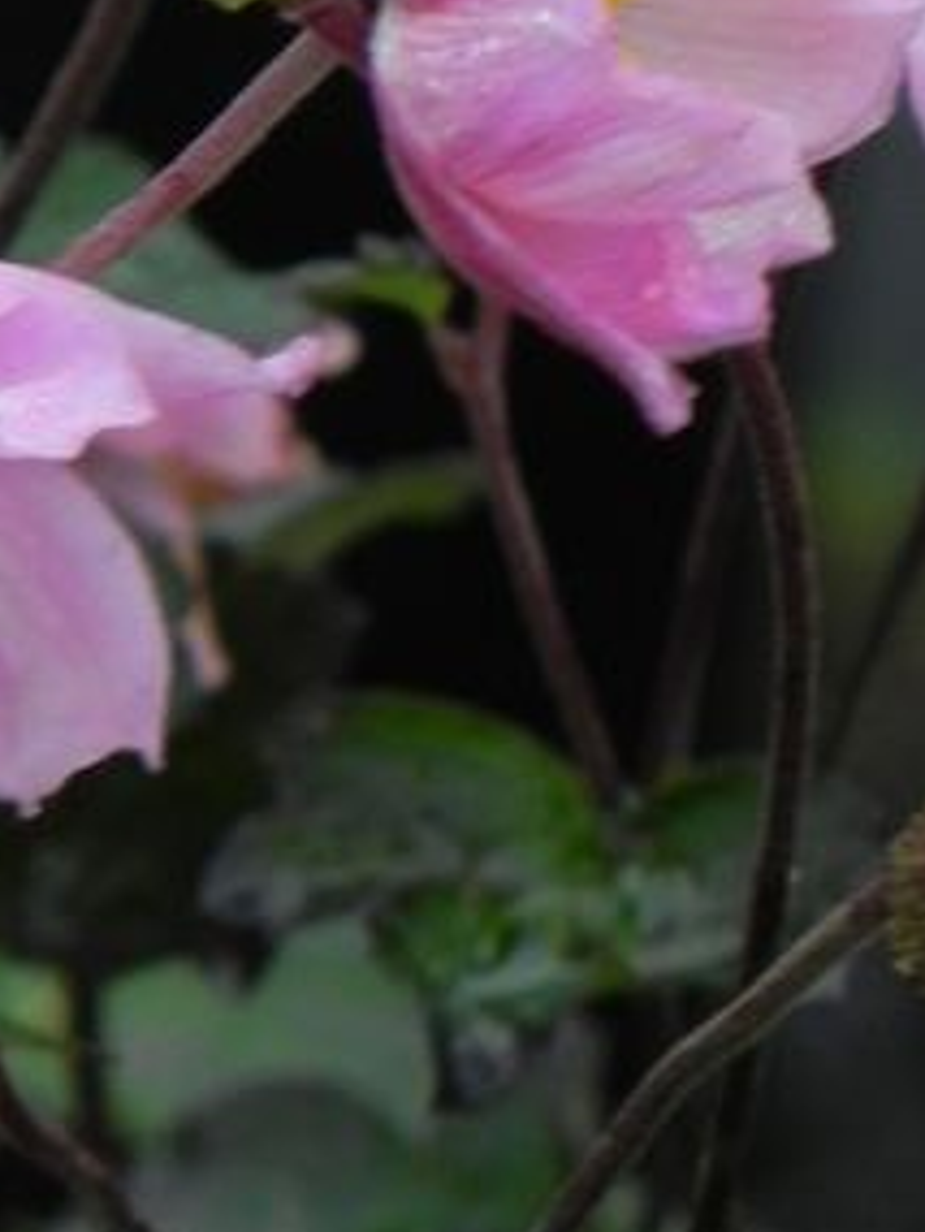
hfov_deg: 1.1
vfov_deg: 1.5
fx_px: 48063
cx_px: 601
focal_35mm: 1350
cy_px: -52
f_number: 5
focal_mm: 85.6
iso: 160
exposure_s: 1/80
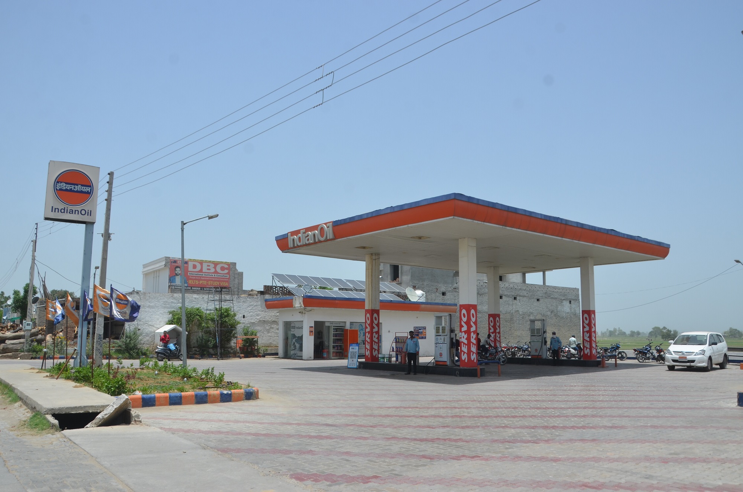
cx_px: 372
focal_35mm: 27
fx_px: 556
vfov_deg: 47.7
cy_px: 246
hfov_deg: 67.5
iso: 100
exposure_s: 1/250
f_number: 8
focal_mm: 18
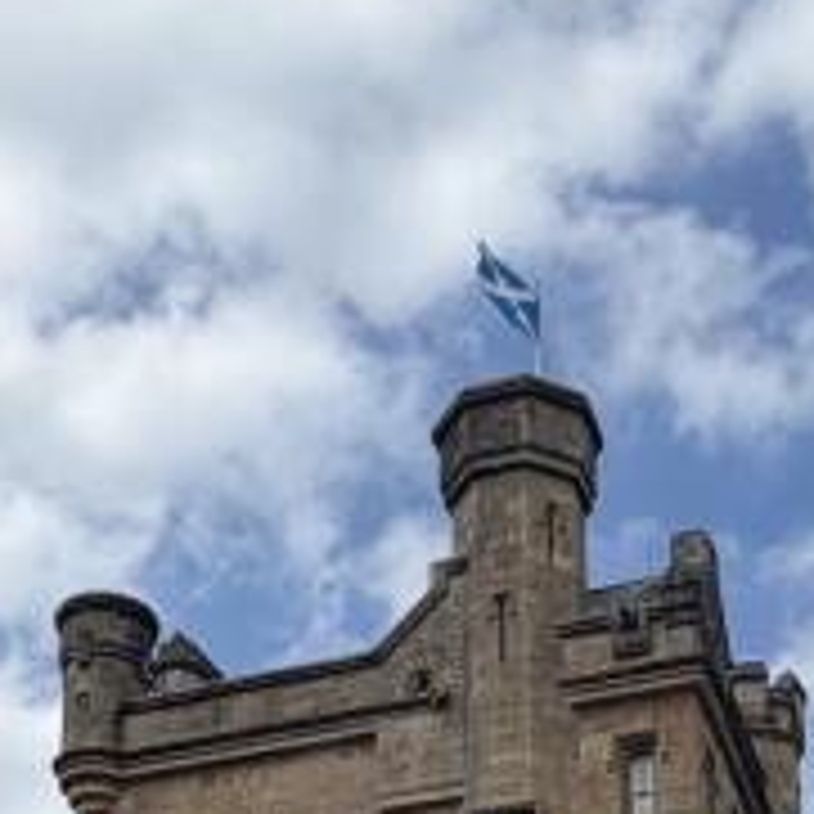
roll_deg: +0.8
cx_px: 499
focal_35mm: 70
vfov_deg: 21.4
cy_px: 1165
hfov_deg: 24.6
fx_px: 1862
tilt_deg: +18.4
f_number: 2.2
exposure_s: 1/1145
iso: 20
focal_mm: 2.22
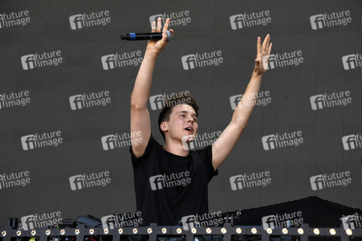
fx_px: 1356
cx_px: 181
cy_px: 120
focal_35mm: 135
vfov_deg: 10.1
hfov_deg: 15.2
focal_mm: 135
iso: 400
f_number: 7.1
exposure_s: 1/160
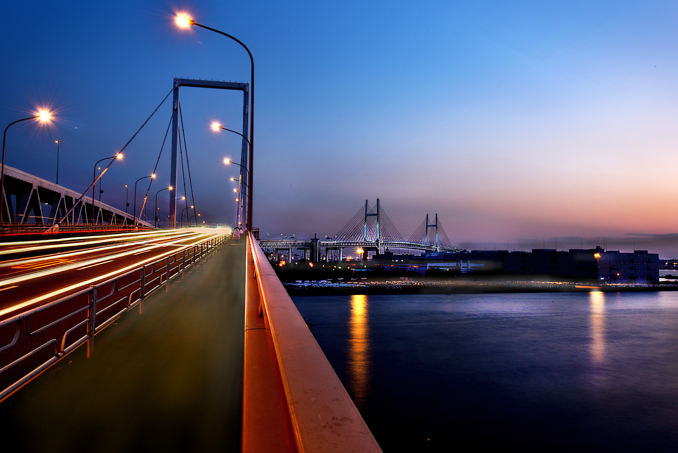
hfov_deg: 63.6
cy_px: 226
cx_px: 339
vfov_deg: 45.0
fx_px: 546
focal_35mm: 29
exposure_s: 10
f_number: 22
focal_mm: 29
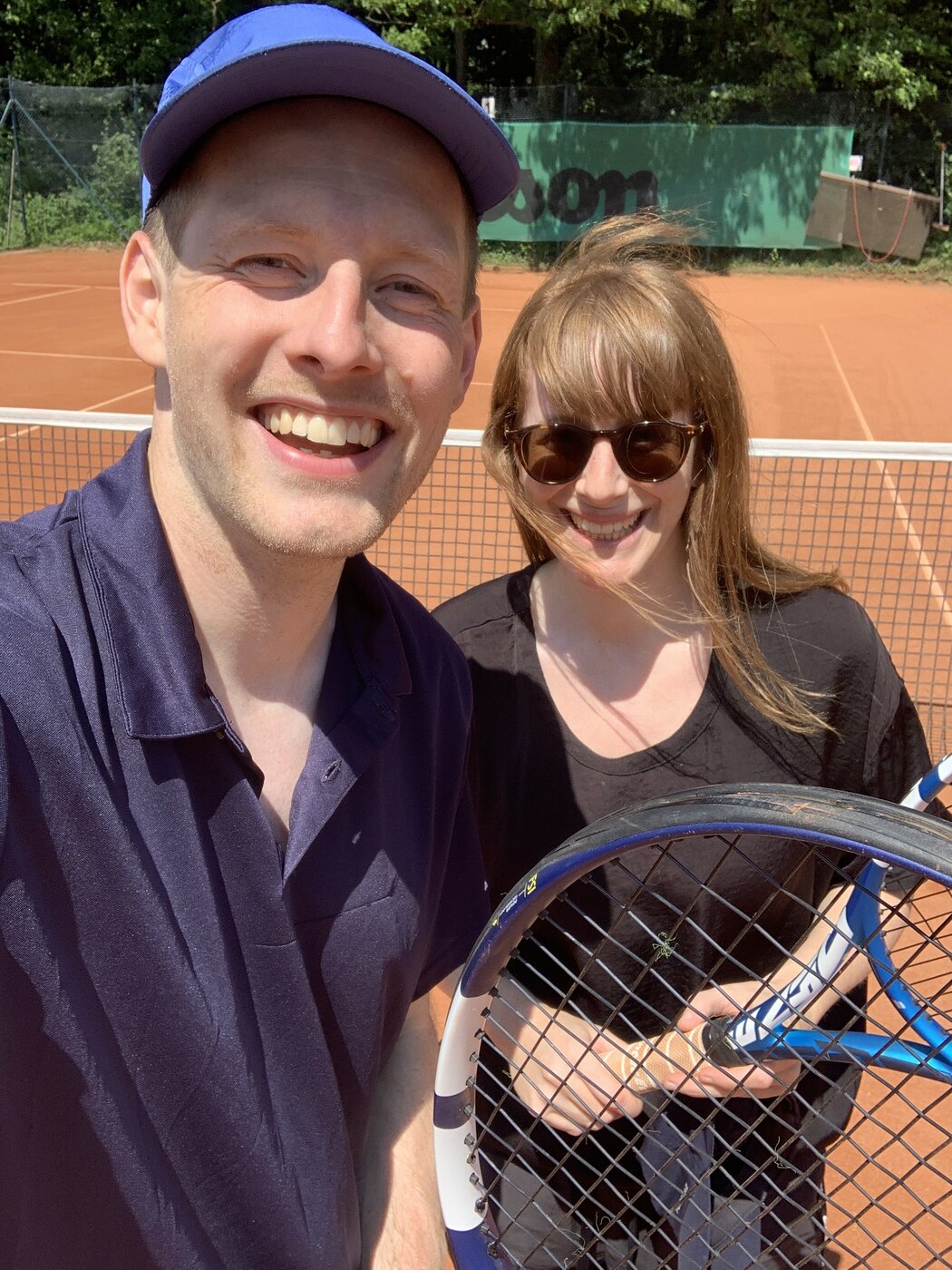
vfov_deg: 56.8
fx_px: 1173
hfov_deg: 44.2
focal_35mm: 32
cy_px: 635
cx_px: 476
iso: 16
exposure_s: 1/1042
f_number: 2.2
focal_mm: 2.87
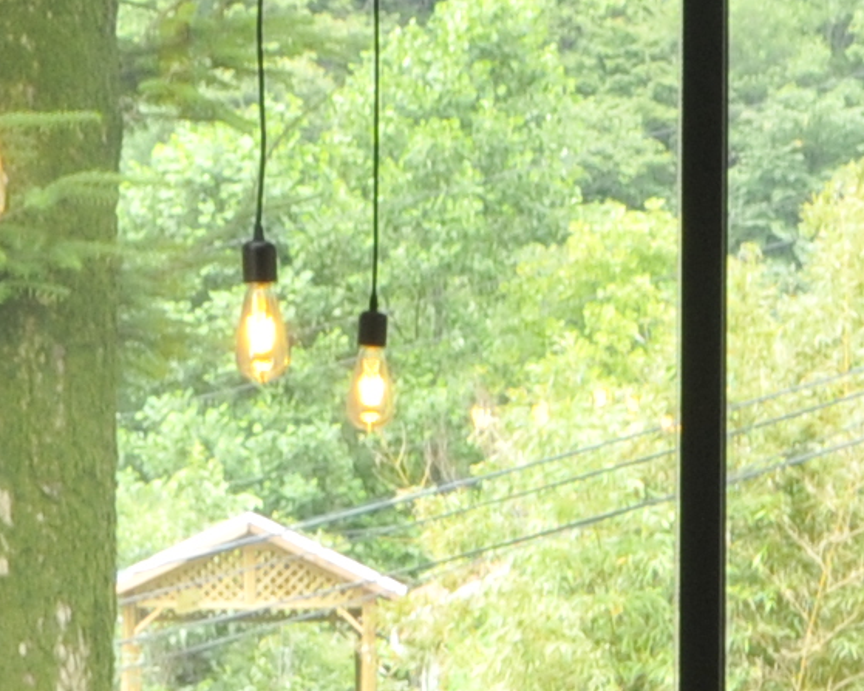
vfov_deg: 5.1
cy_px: 691
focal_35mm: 302
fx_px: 7721
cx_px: 912
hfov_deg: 6.4
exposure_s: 1/40
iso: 320
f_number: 8
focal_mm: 28
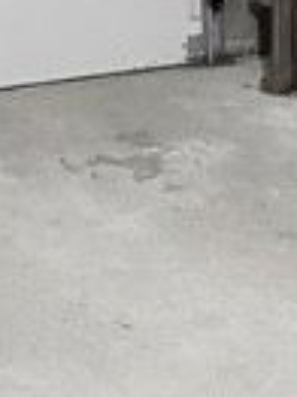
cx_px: 12
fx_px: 1616
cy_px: -185
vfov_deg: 13.3
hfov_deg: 10.4
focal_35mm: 141
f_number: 1.78
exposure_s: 1/60
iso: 640
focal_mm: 6.76
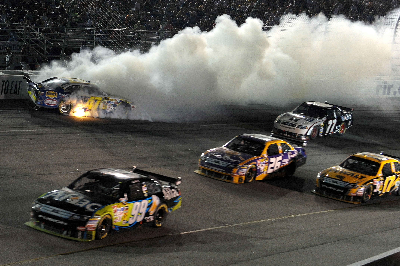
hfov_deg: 28.9
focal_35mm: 70
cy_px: 133
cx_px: 200
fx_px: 777
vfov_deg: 19.4
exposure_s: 1/400
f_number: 5
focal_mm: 70
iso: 2500
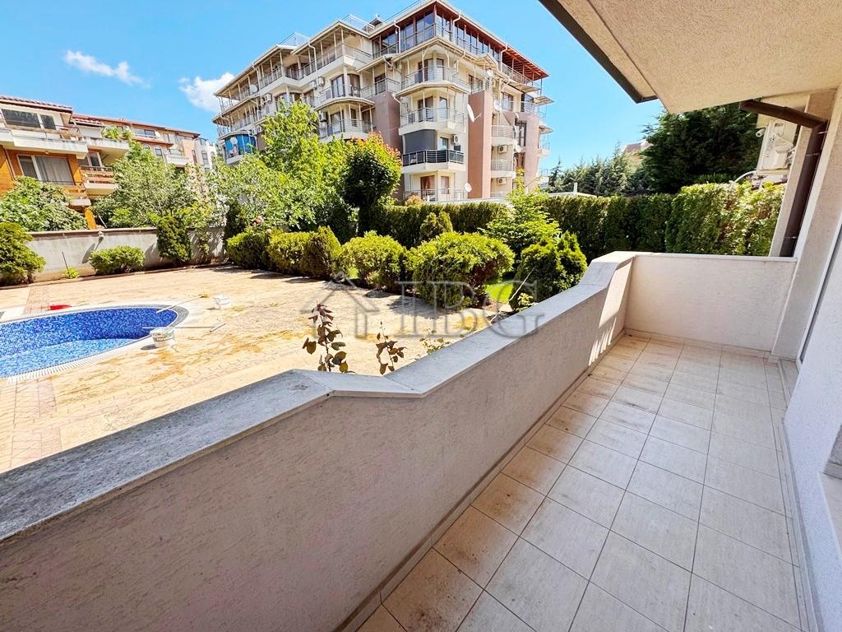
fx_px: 341
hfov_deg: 102.1
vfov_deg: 85.7
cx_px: 421
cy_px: 316
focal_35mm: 14
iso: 50
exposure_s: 1/687
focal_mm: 2.22
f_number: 2.2
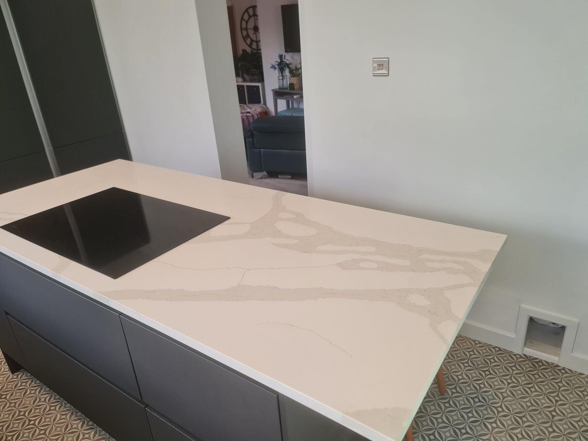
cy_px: 220
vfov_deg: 54.9
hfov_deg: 69.4
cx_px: 294
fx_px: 425
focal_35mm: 25
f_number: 1.8
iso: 50
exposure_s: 1/100
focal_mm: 7
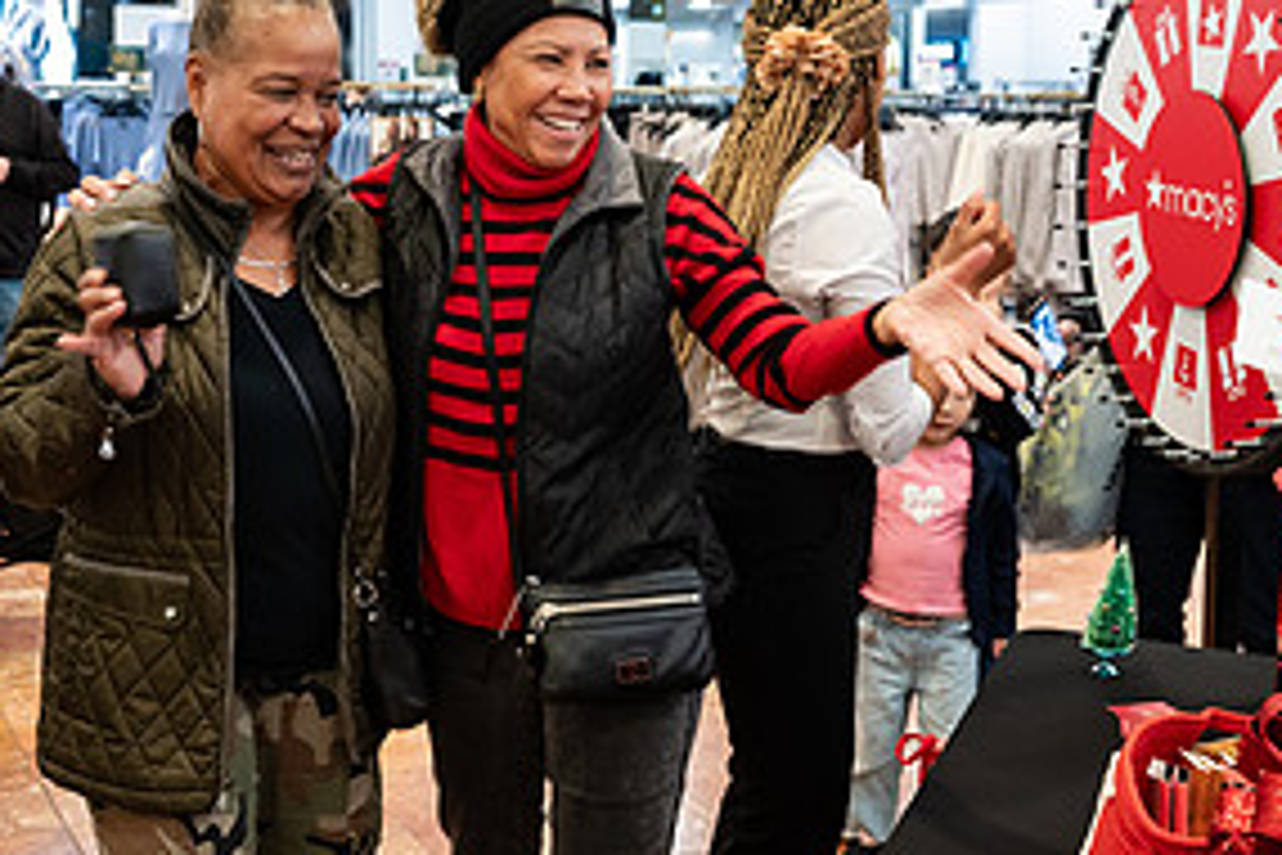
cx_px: 490
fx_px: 1780
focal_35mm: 50
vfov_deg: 26.9
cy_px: 331
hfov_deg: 39.4
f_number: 3.2
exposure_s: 1/125
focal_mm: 24
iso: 1000
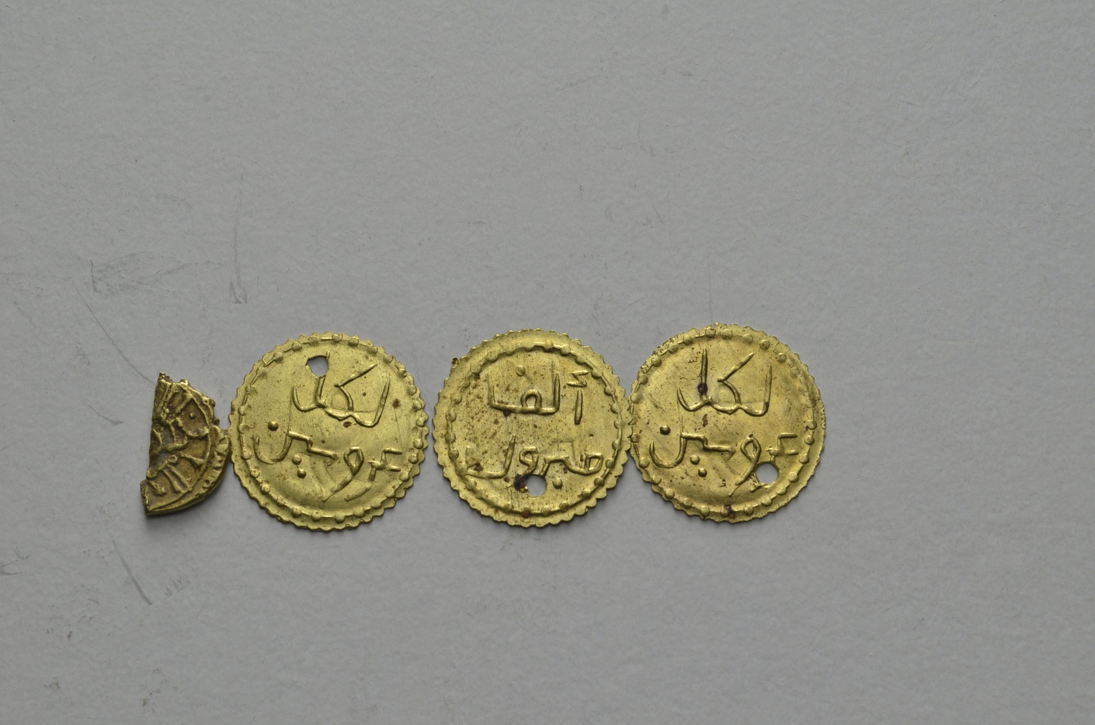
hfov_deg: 24.7
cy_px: 362
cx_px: 548
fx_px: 2504
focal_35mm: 82
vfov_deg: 16.5
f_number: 14
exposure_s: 1/250
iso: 400
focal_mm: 55
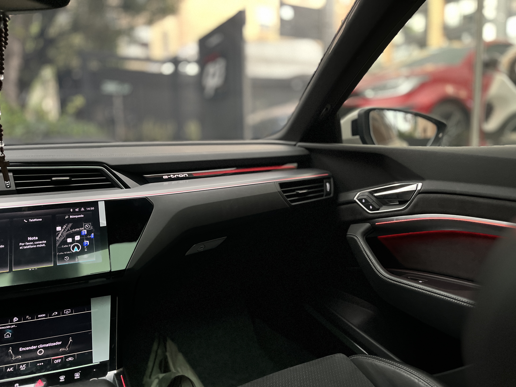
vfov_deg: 51.3
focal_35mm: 27
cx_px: 255
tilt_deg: -8.3
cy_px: 201
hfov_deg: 65.3
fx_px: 402
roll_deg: +1.4
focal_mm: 5.1
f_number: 1.6
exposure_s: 1/30
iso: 640
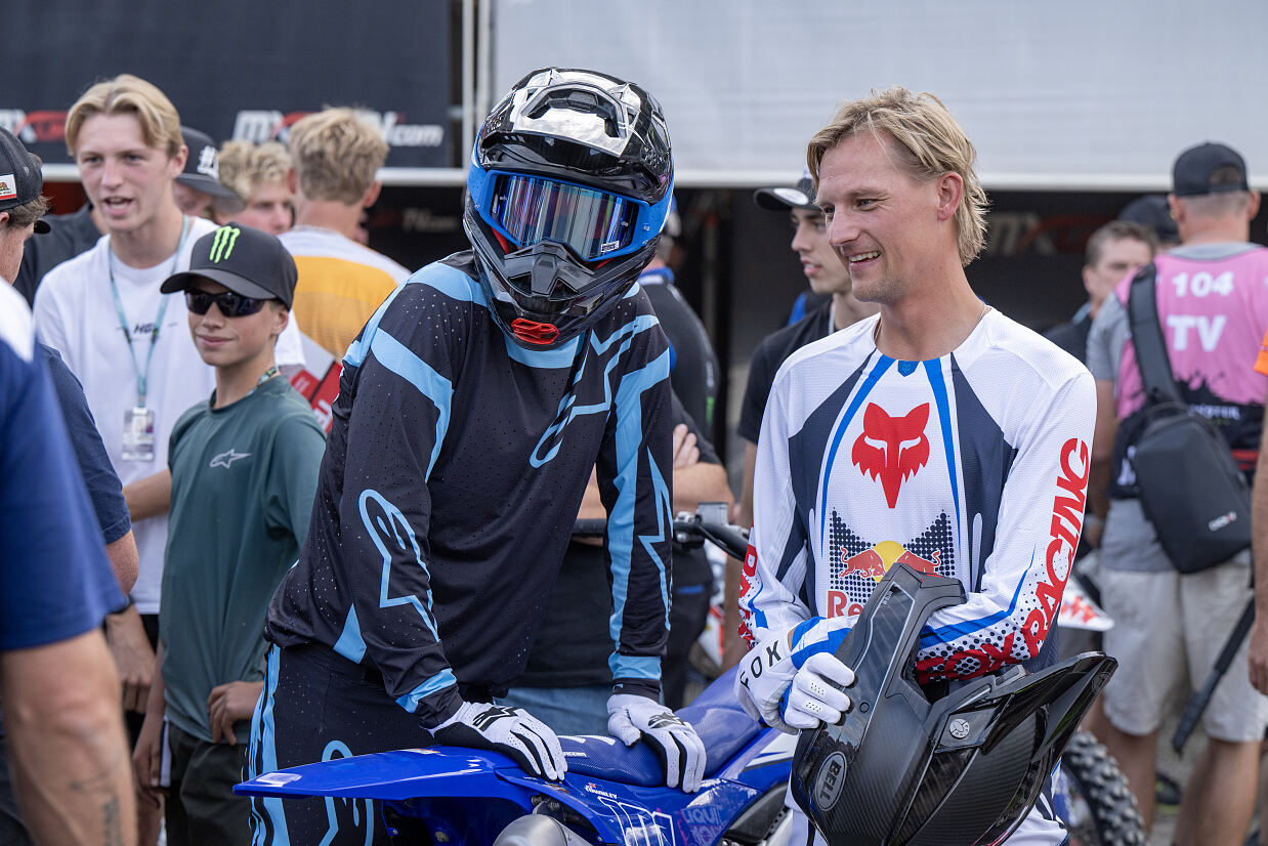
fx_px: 3065
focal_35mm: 87
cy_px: 423
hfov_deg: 23.4
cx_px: 634
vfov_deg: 15.7
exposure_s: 1/400
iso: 500
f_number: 4.5
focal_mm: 87
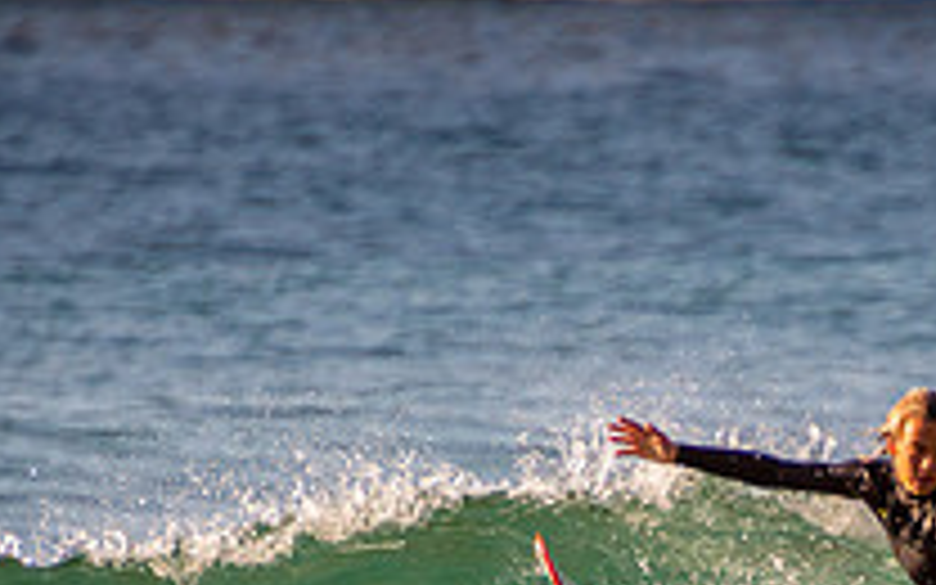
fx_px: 43493
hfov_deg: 1.2
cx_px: 788
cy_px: 790
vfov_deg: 0.8
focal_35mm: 1705
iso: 640
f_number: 5.6
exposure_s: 1/2000
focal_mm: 400
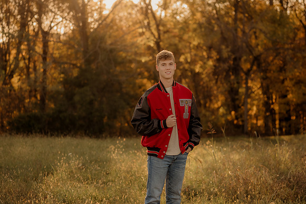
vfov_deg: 18.2
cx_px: 153
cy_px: 102
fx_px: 637
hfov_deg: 27.0
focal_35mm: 75
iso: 250
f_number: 1.8
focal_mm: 50
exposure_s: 1/1000
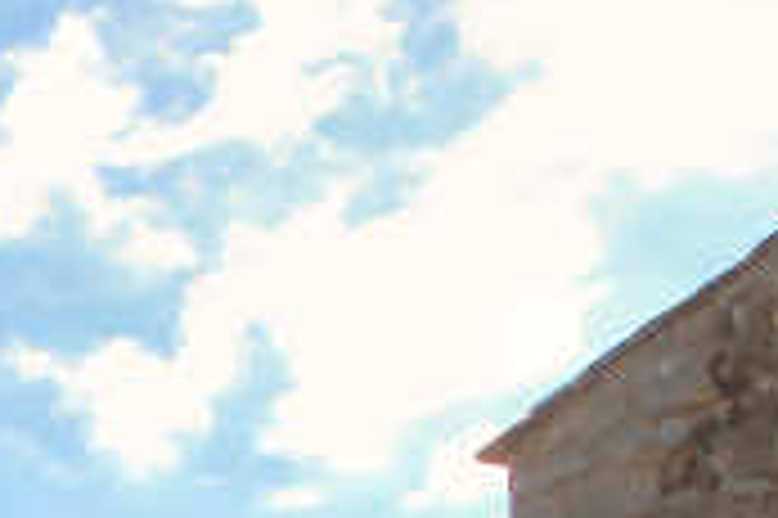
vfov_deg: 6.8
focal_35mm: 191
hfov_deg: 10.4
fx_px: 4124
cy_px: 1232
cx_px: -364
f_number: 19
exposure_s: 1/90
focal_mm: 22
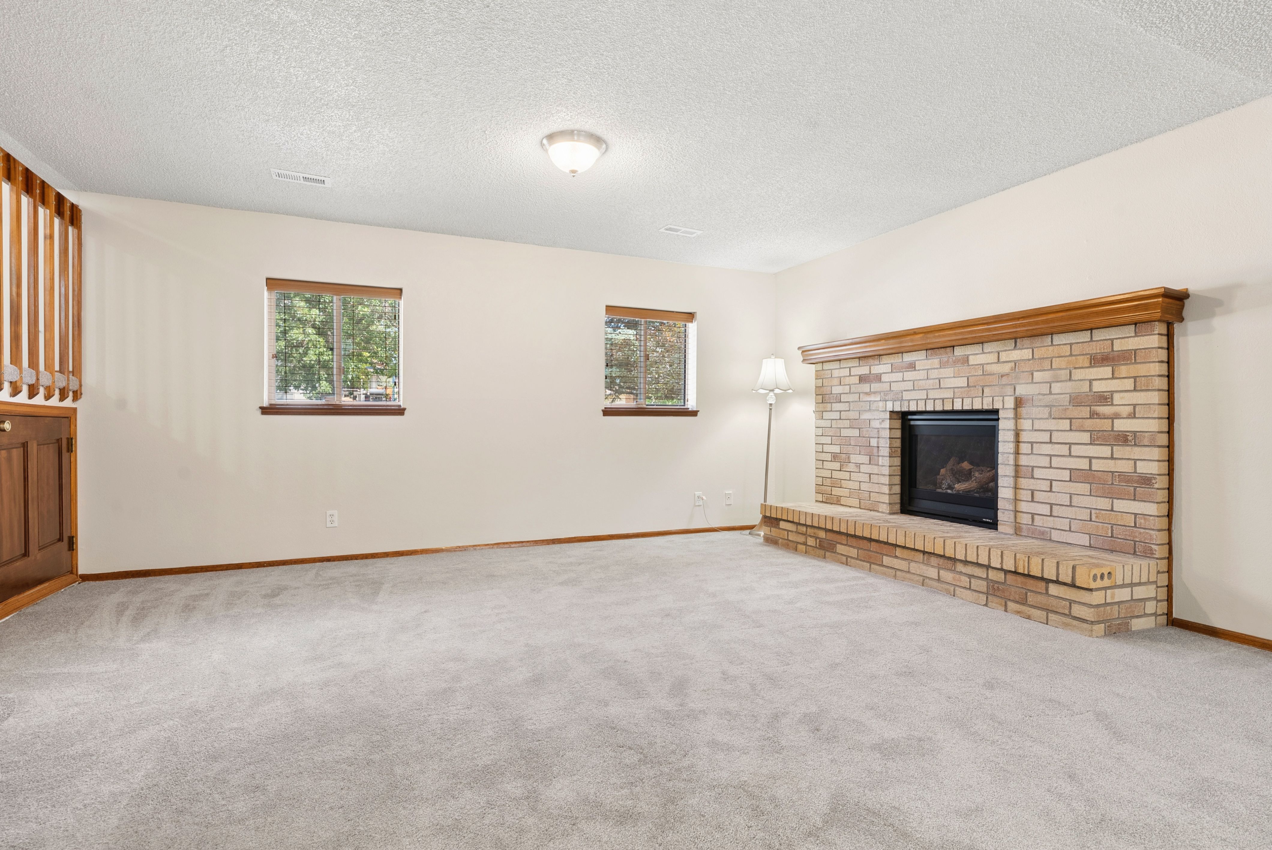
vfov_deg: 70.5
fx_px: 601
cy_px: 425
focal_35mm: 17
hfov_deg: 93.2
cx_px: 636
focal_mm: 17
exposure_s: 1/13
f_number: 9
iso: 400
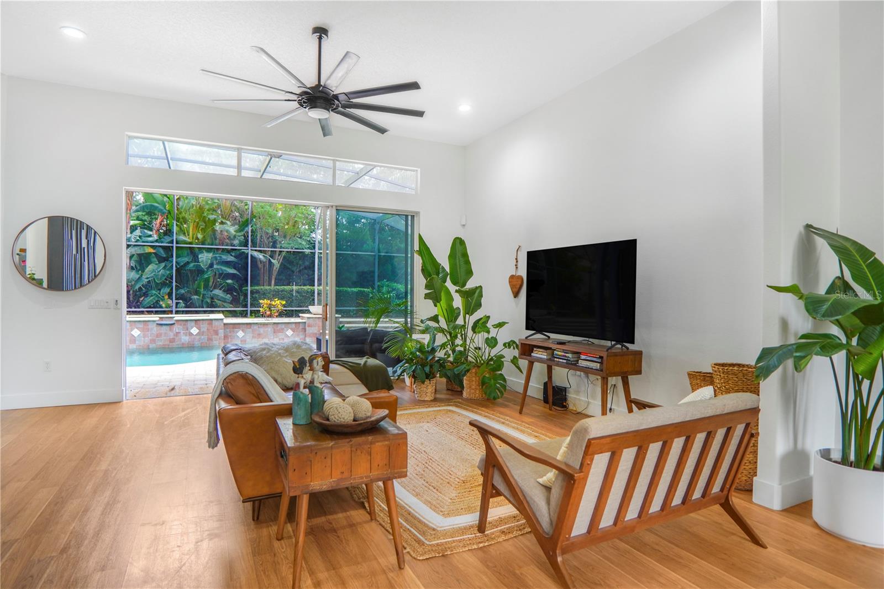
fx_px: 442
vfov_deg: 67.4
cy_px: 294
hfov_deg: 90.0
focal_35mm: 18
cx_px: 442
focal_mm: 12
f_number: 2.2
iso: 100
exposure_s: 1/50
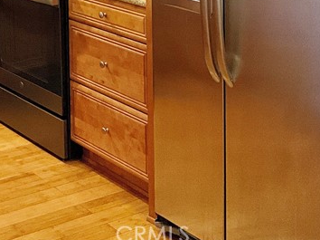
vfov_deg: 16.3
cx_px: -2
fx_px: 776
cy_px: -101
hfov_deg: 22.4
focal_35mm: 84
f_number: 1.8
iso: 160
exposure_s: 1/60
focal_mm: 3
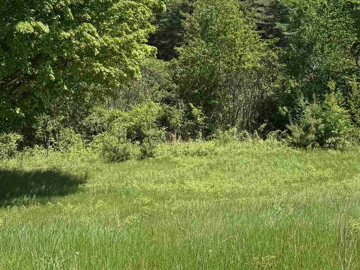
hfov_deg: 32.1
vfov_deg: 23.5
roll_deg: +0.8
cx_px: 158
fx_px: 624
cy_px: 10
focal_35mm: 60
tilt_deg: +1.5
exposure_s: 1/4975
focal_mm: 6.76
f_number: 1.78
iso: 80
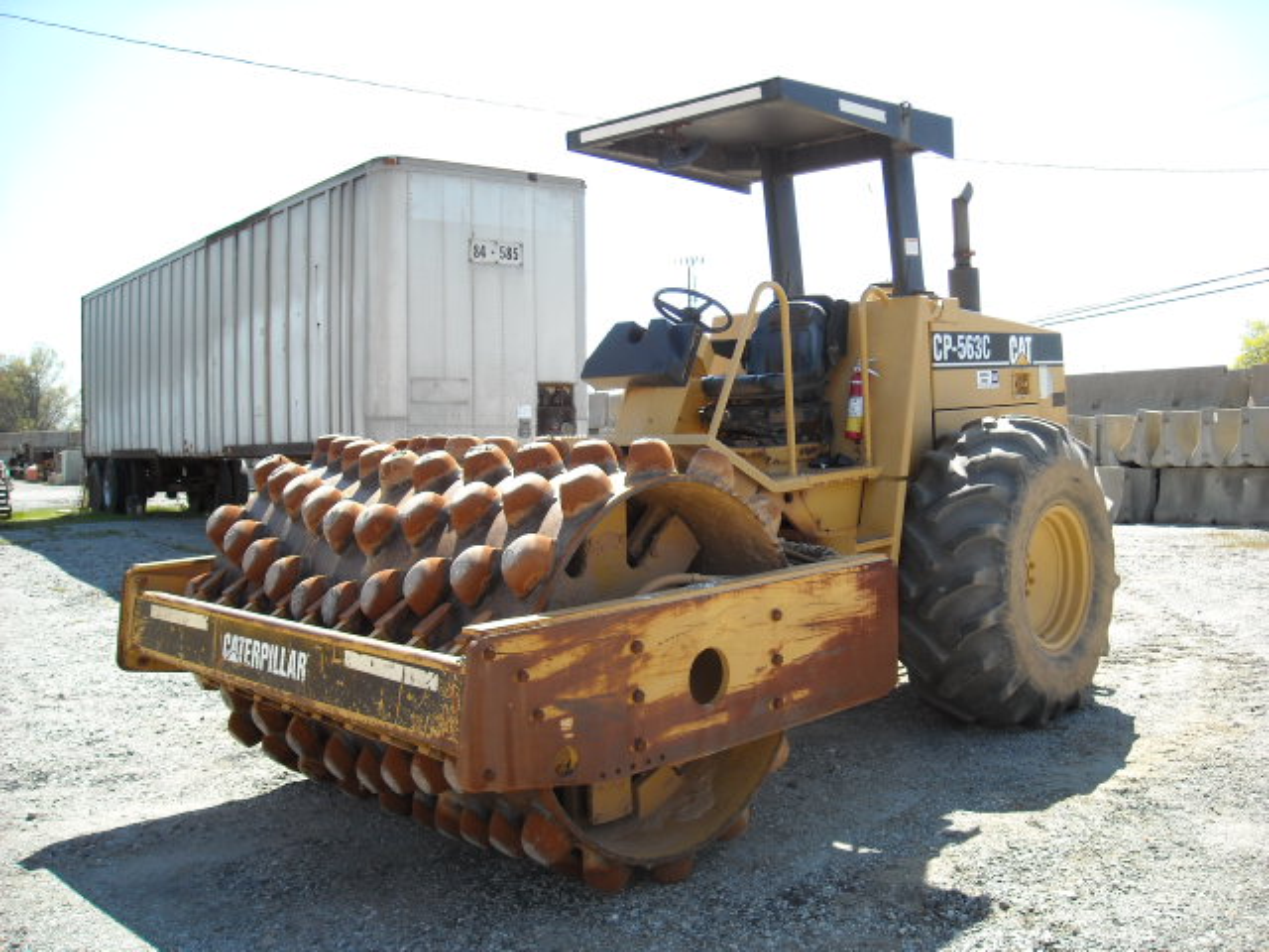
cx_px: 634
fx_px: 1283
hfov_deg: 52.6
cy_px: 476
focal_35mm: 35
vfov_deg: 40.7
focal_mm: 5.7
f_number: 2.8
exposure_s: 1/353
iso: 64
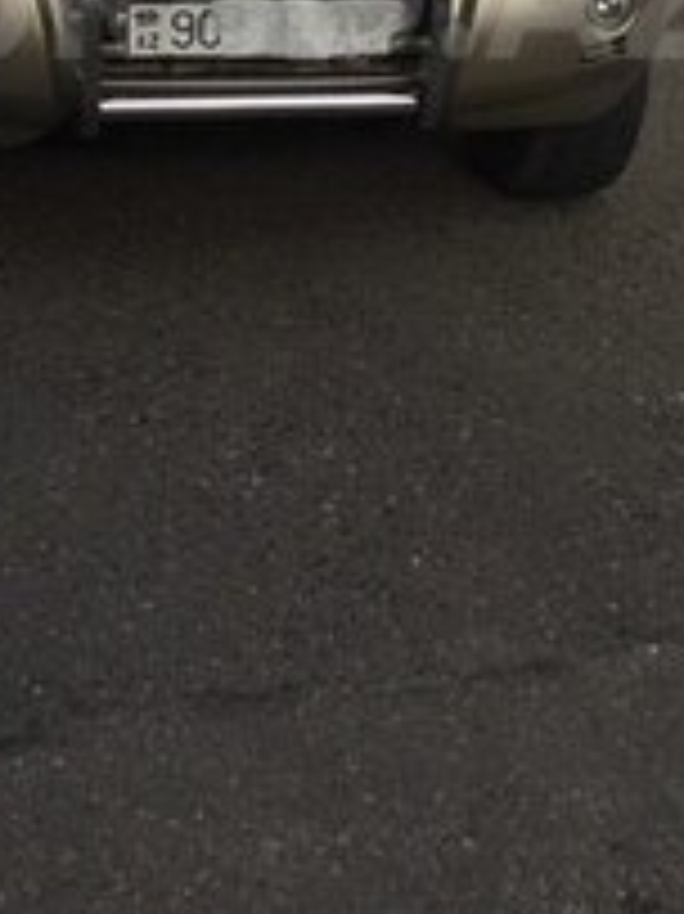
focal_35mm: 71
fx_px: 1873
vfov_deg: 26.0
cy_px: -9
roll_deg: +0.8
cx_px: 266
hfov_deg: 20.7
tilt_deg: -11.5
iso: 32
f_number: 2.2
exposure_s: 1/1130
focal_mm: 4.15
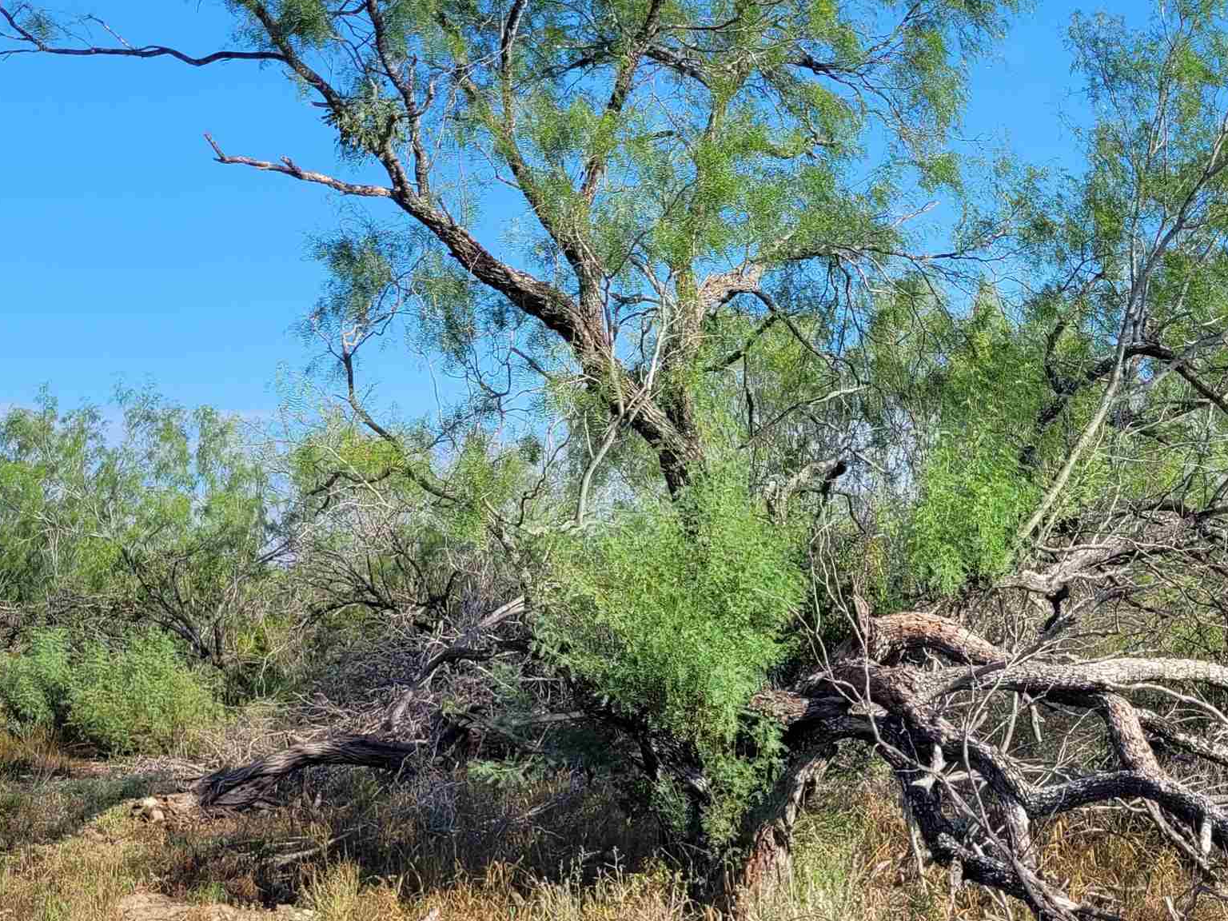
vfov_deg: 28.0
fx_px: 1845
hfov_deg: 36.6
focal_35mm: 52
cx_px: 775
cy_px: 422
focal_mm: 5.4
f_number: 1.8
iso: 40
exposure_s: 1/1484
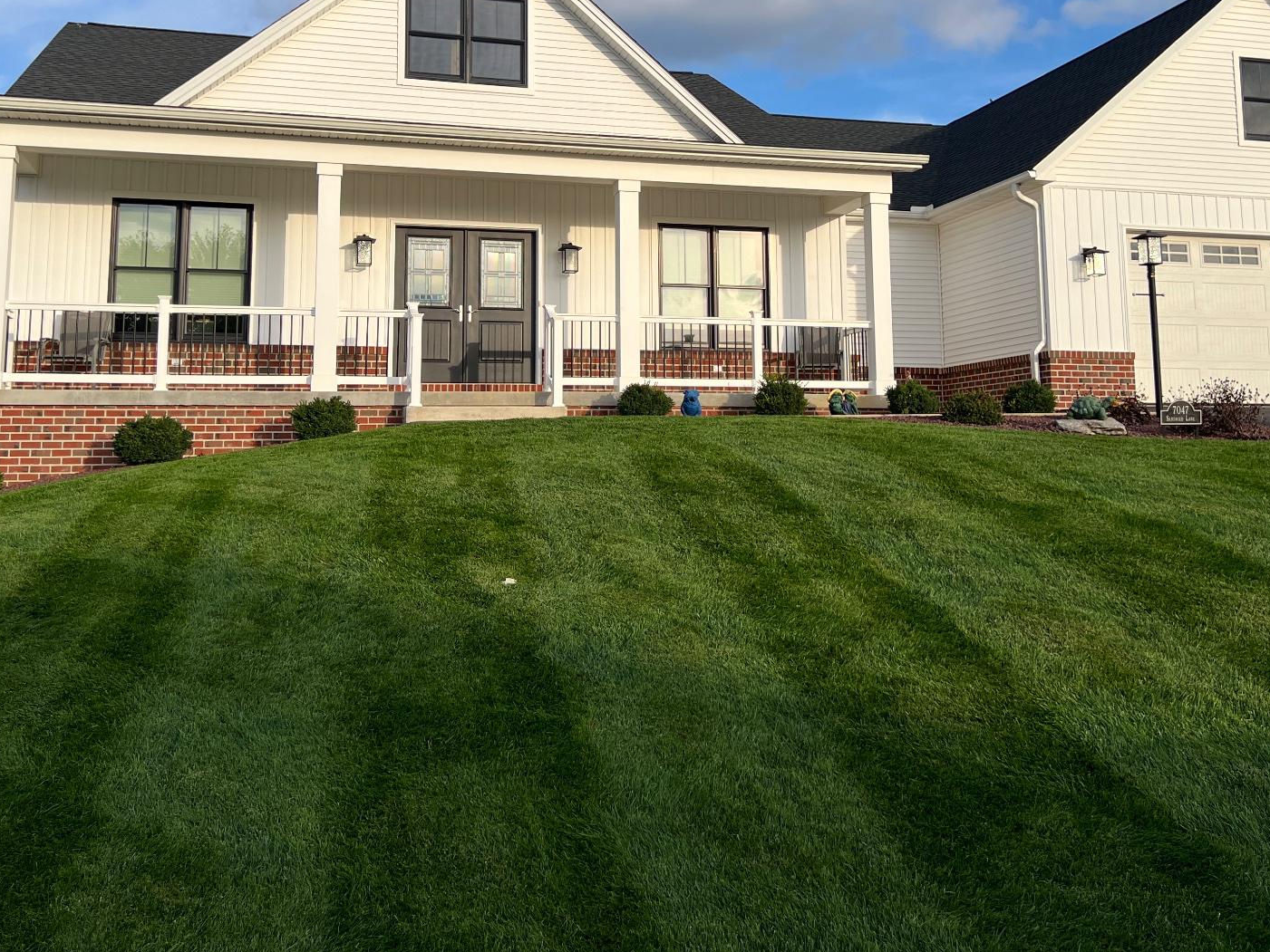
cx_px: 673
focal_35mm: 38
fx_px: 1394
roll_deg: +0.4
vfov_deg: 37.0
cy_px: 268
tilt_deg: +8.2
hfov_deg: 48.9
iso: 50
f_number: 1.5
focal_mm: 5.7
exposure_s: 1/2404
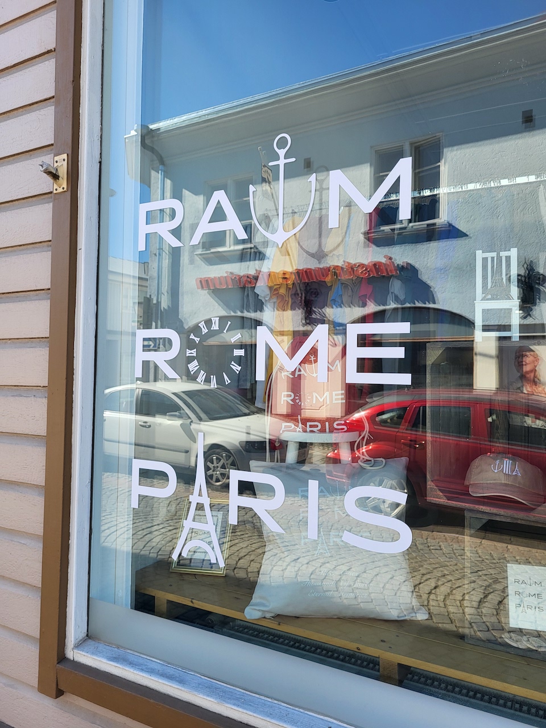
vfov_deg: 67.3
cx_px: 273
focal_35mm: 26
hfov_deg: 53.1
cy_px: 364
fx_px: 547
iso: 40
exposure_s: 1/431
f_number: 1.8
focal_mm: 5.4
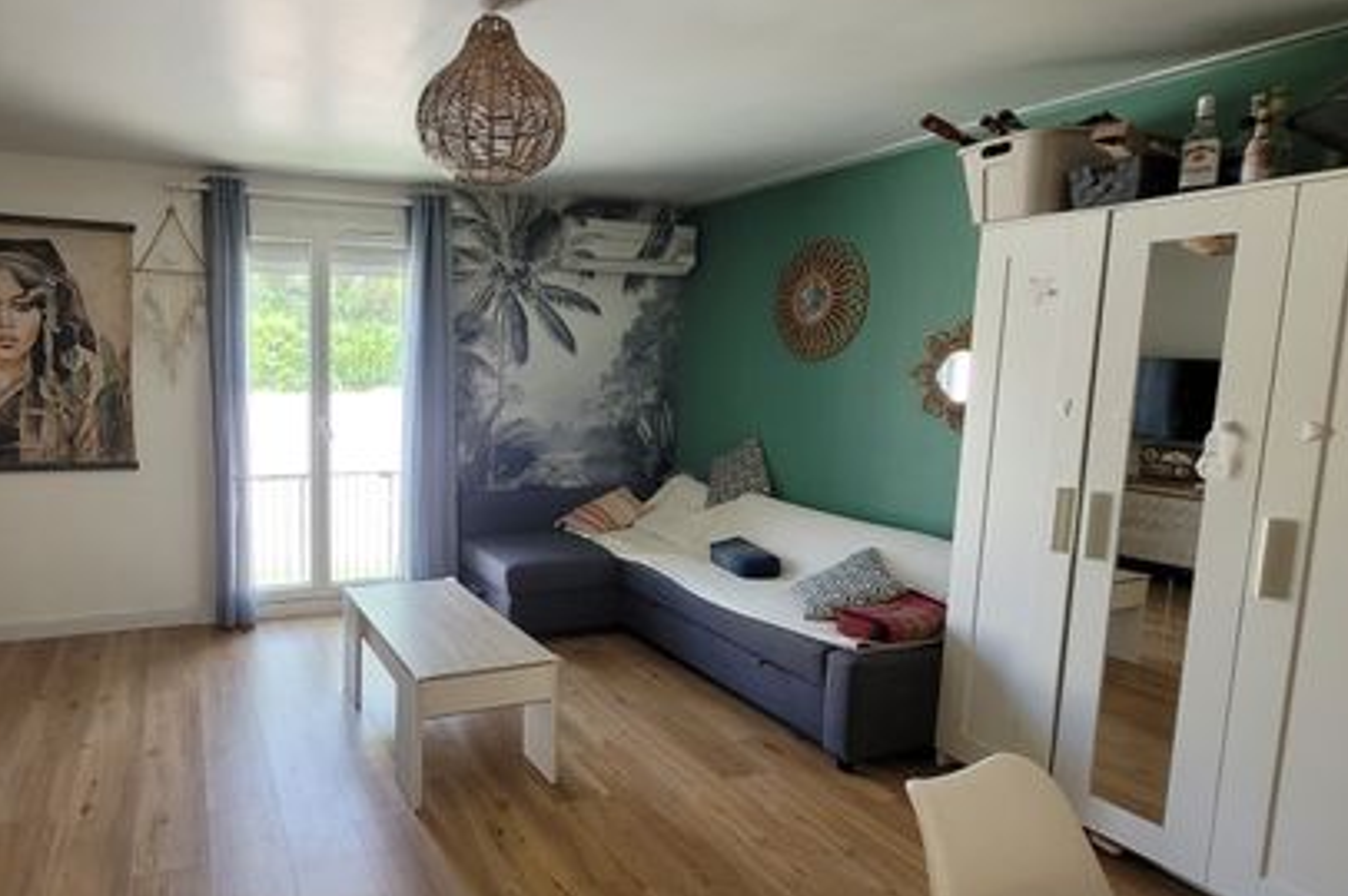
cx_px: 432
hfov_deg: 80.7
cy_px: 451
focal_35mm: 20
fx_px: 748
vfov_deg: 61.8
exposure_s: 1/50
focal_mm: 1.74
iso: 160
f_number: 2.2
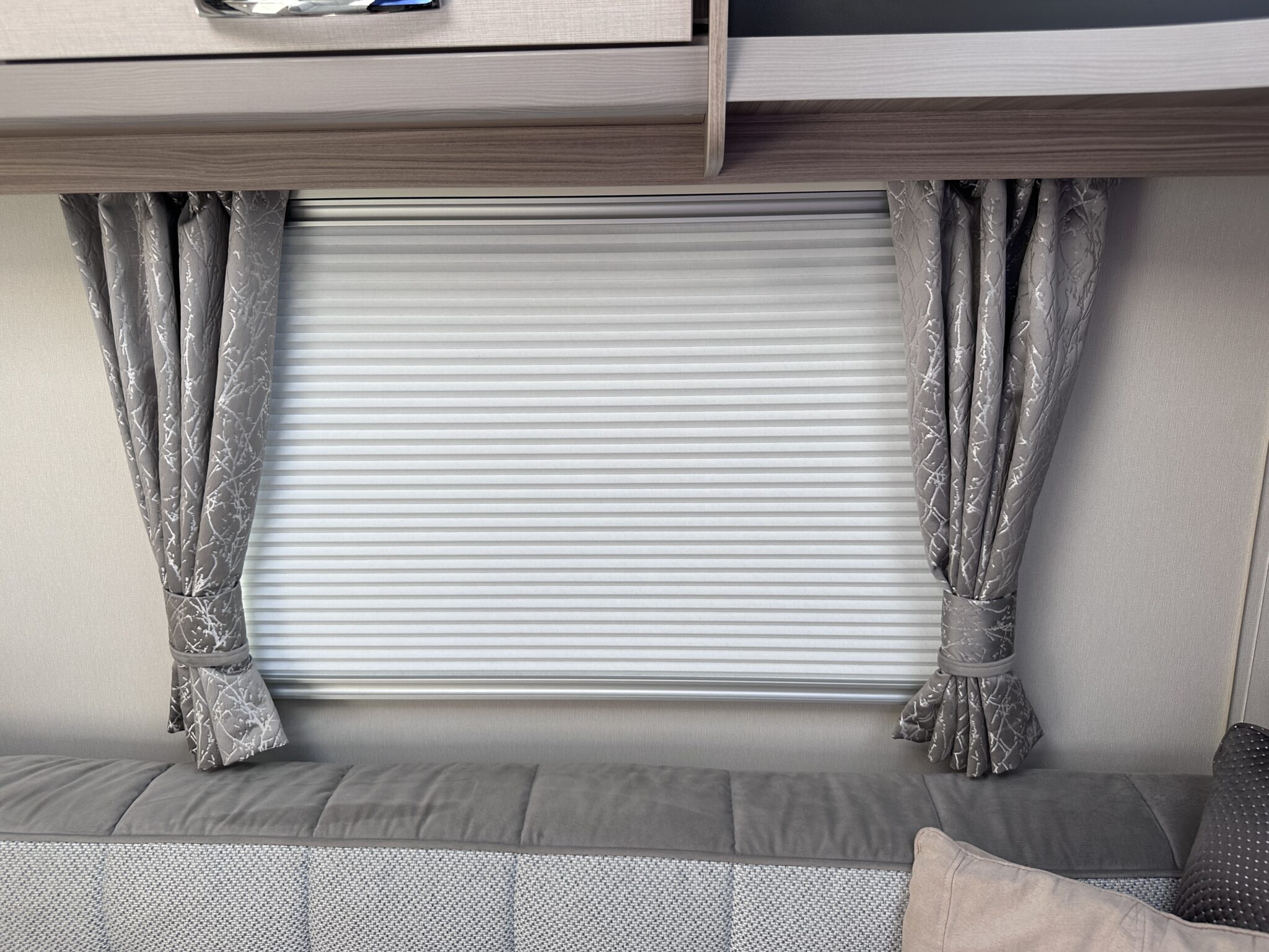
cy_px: 476
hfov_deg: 71.6
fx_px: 880
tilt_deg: -13.0
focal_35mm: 24
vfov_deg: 56.8
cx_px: 634
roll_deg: +1.0
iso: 64
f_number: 1.78
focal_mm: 6.86
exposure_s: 1/188
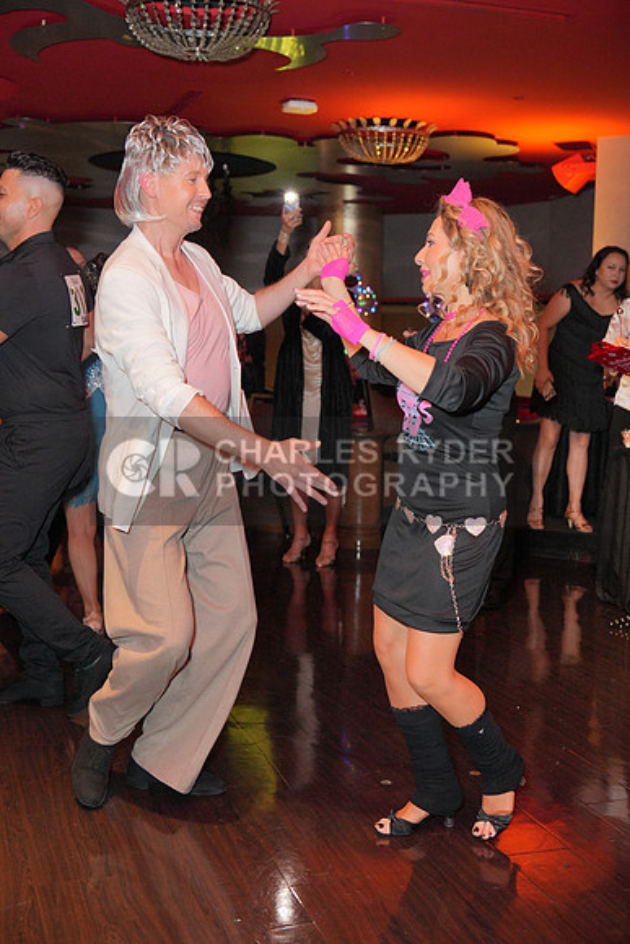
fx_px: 1154
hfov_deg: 30.5
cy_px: 472
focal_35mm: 44
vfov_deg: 44.5
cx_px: 315
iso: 4000
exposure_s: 1/200
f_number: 4
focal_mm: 44
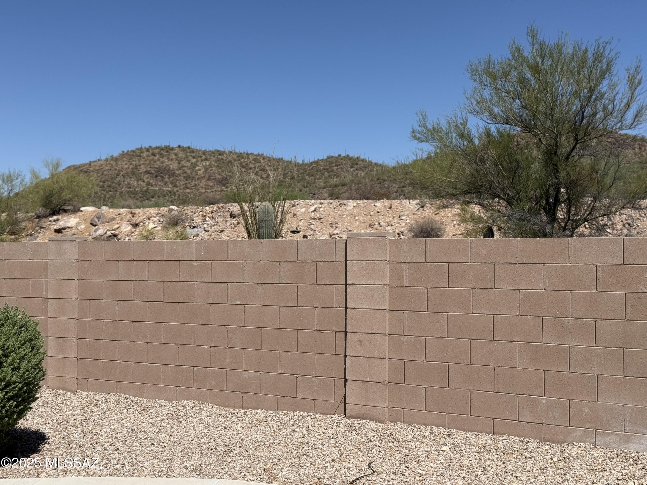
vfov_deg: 30.3
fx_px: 897
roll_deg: -0.4
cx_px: 324
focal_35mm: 48
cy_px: 242
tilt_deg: +0.3
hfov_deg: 39.7
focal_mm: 6.76
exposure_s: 1/9901
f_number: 1.78
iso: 80
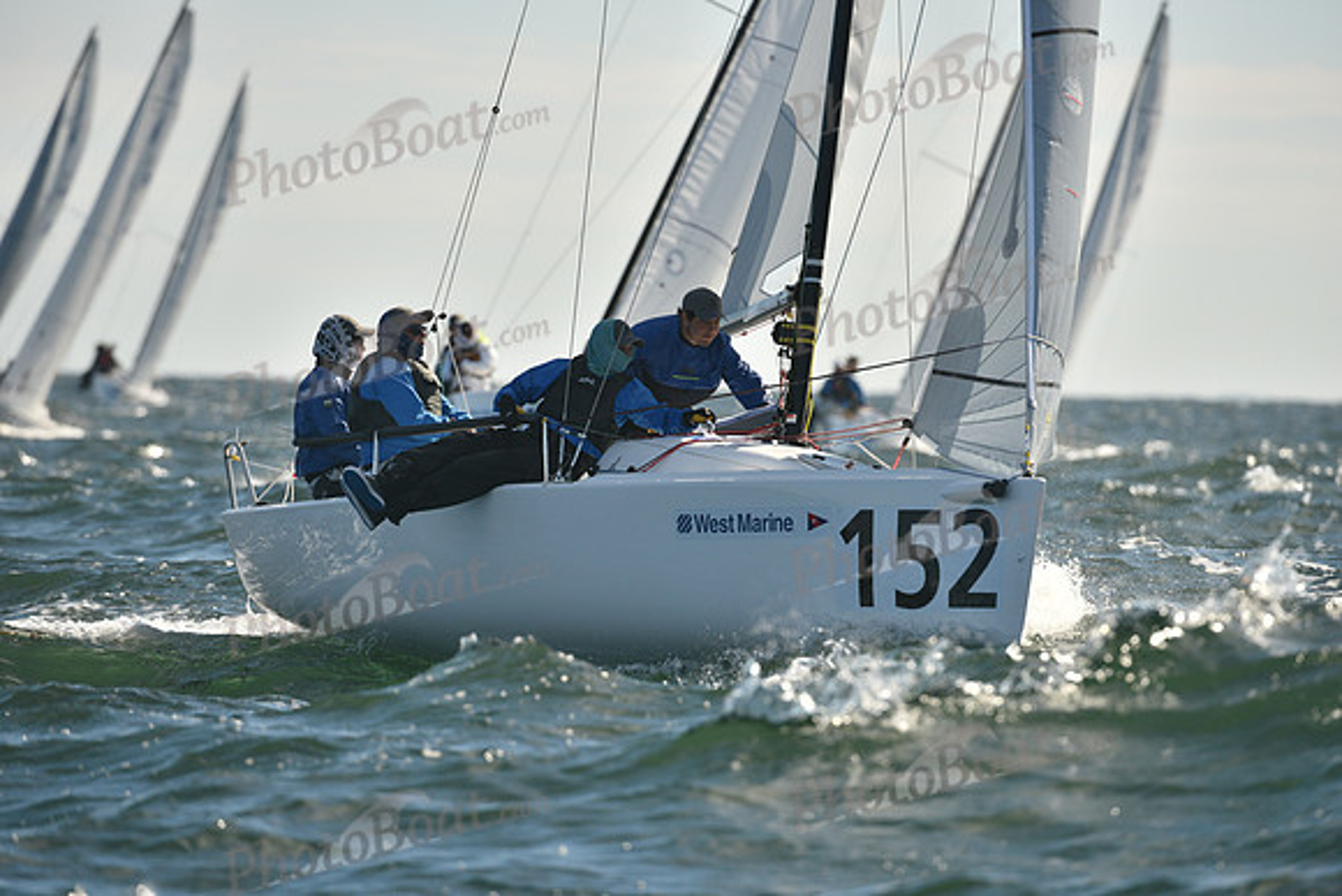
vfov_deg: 3.4
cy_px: 448
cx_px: 671
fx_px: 14914
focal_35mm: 400
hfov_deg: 5.2
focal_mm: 400
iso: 250
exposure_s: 1/1600
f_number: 5.6
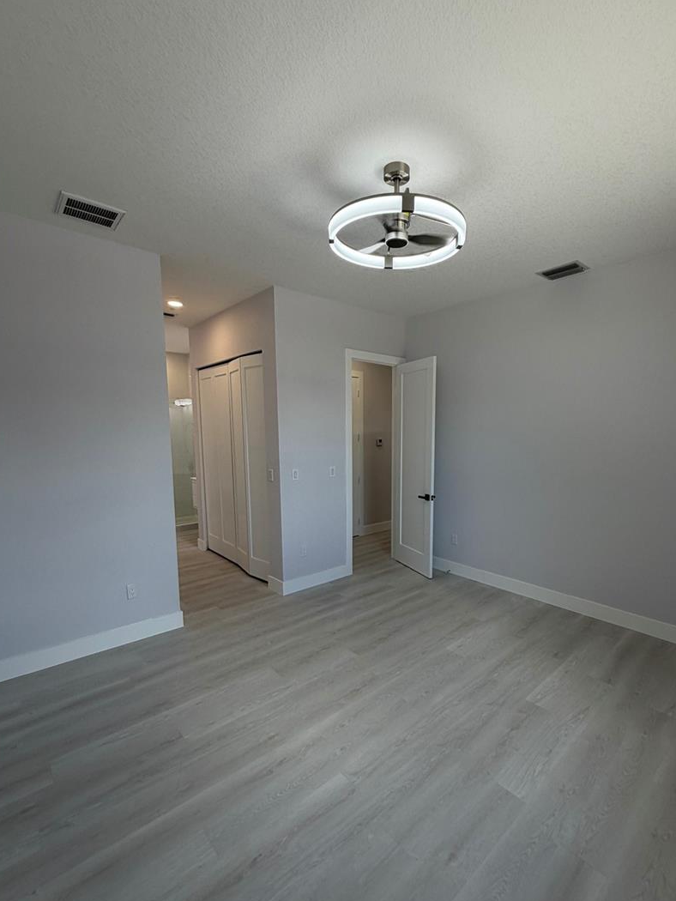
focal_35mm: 16
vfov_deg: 94.4
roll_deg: -0.3
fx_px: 416
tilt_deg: -7.0
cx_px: 377
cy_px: 480
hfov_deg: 77.8
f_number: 2.2
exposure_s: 1/120
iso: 64
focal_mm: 2.22
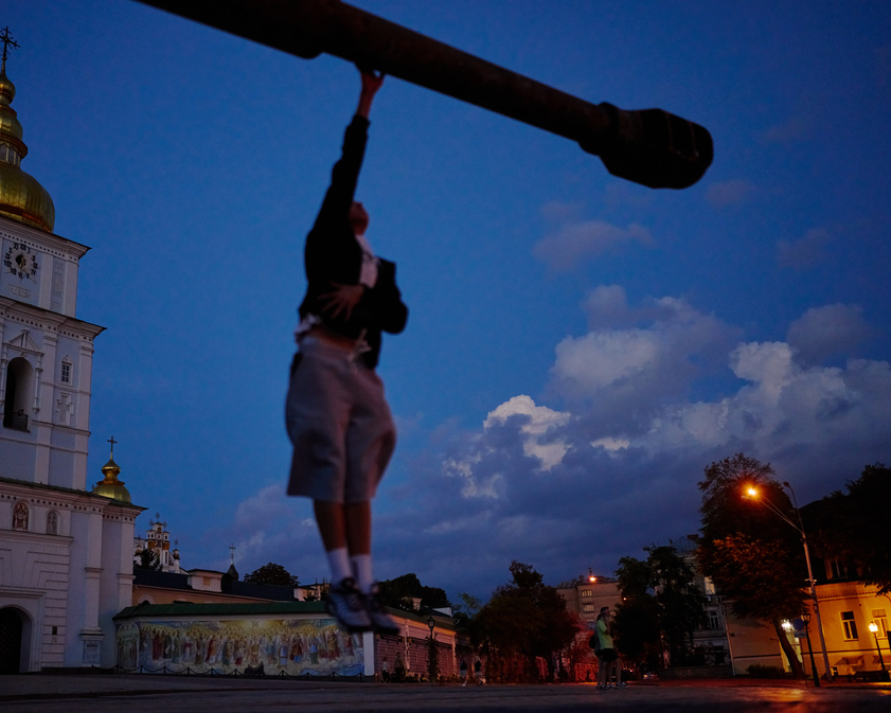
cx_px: 369
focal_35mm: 40
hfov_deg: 45.6
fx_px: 1055
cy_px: 360
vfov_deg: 37.3
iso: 1600
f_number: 1.4
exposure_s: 1/200
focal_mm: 35
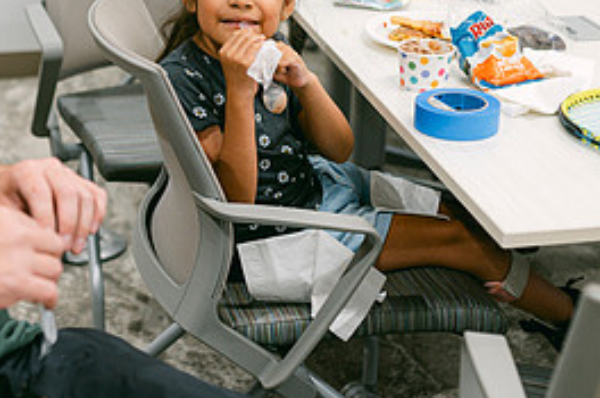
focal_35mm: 77
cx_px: 123
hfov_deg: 25.9
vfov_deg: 17.6
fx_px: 1281
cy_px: 141
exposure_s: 1/125
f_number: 2
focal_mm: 35
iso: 200
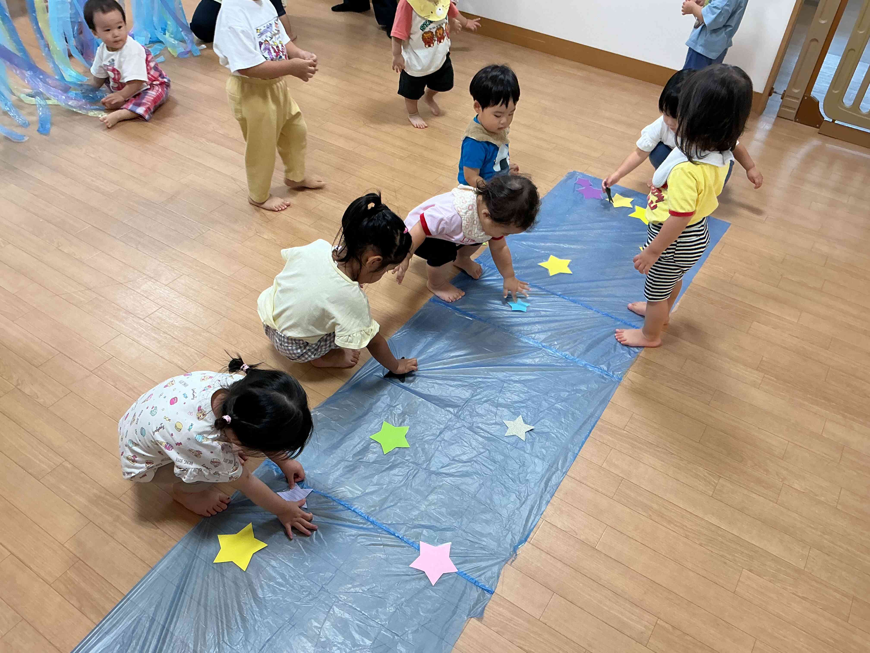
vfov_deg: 48.2
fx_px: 729
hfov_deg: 61.7
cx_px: 435
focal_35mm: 29
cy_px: 326
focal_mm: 3
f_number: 1.8
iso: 50
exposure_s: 1/60
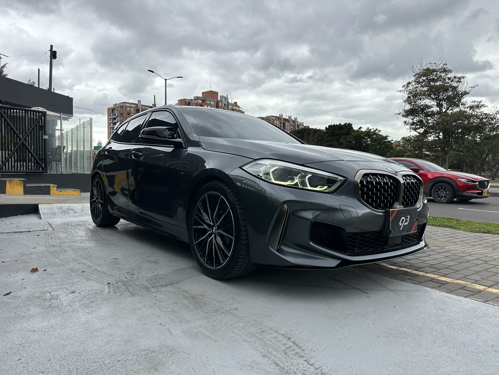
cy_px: 188
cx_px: 250
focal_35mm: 24
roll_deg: -1.1
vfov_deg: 56.8
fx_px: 346
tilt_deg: -2.3
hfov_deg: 71.6
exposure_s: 1/2525
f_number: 1.78
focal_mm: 6.86
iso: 80
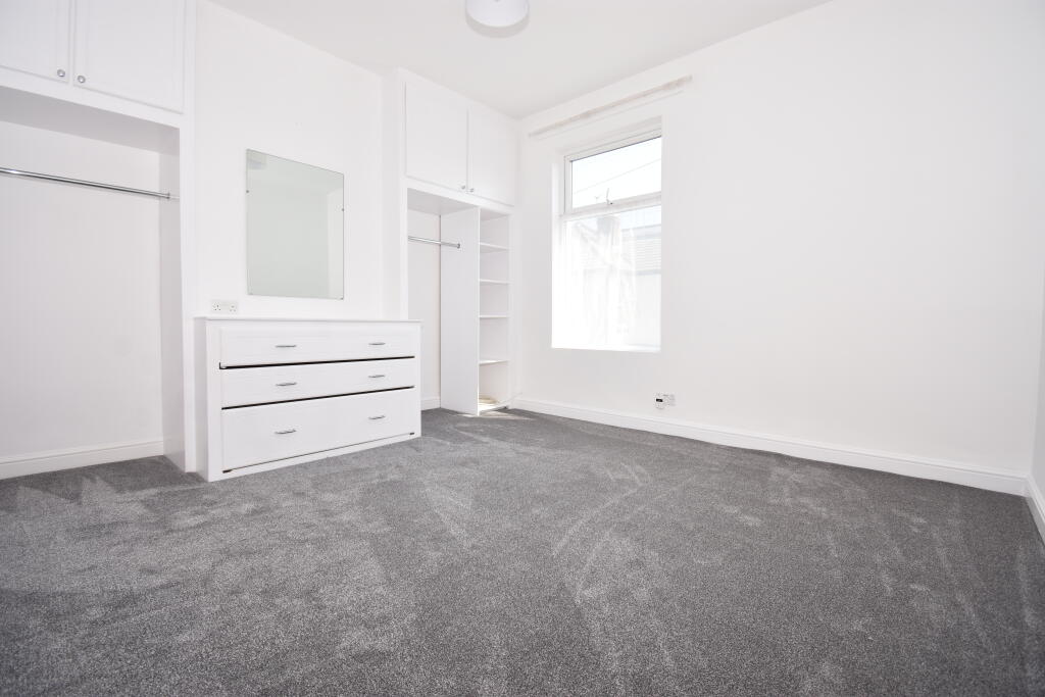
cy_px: 348
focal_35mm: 15
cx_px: 522
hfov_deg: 100.4
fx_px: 435
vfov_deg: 77.3
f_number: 5.6
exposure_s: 1/125
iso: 125
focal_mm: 10
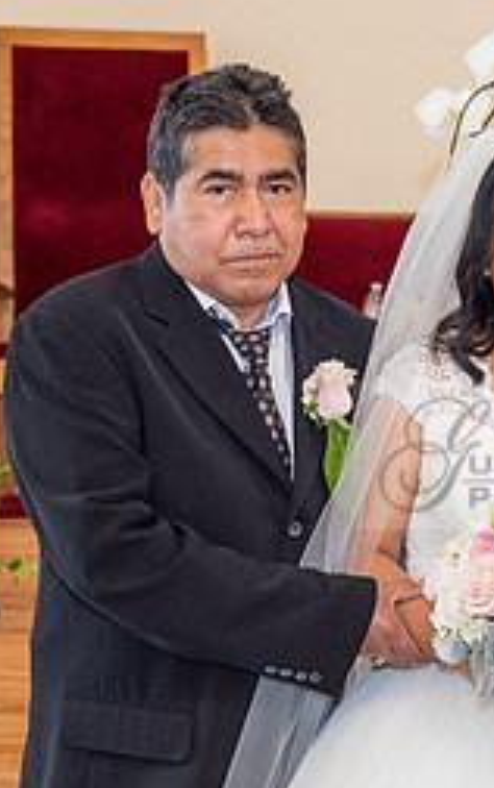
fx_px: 2622
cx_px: 625
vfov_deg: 17.1
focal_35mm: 122
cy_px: 455
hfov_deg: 10.5
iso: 1000
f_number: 4.5
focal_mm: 52
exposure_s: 1/160
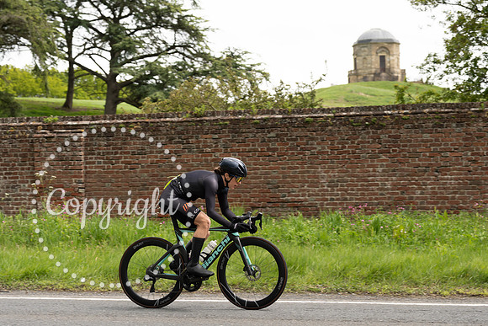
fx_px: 1090
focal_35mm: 80
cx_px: 244
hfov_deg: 25.2
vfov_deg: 17.0
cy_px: 185
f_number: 4.5
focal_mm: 70
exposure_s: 1/1000
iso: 400
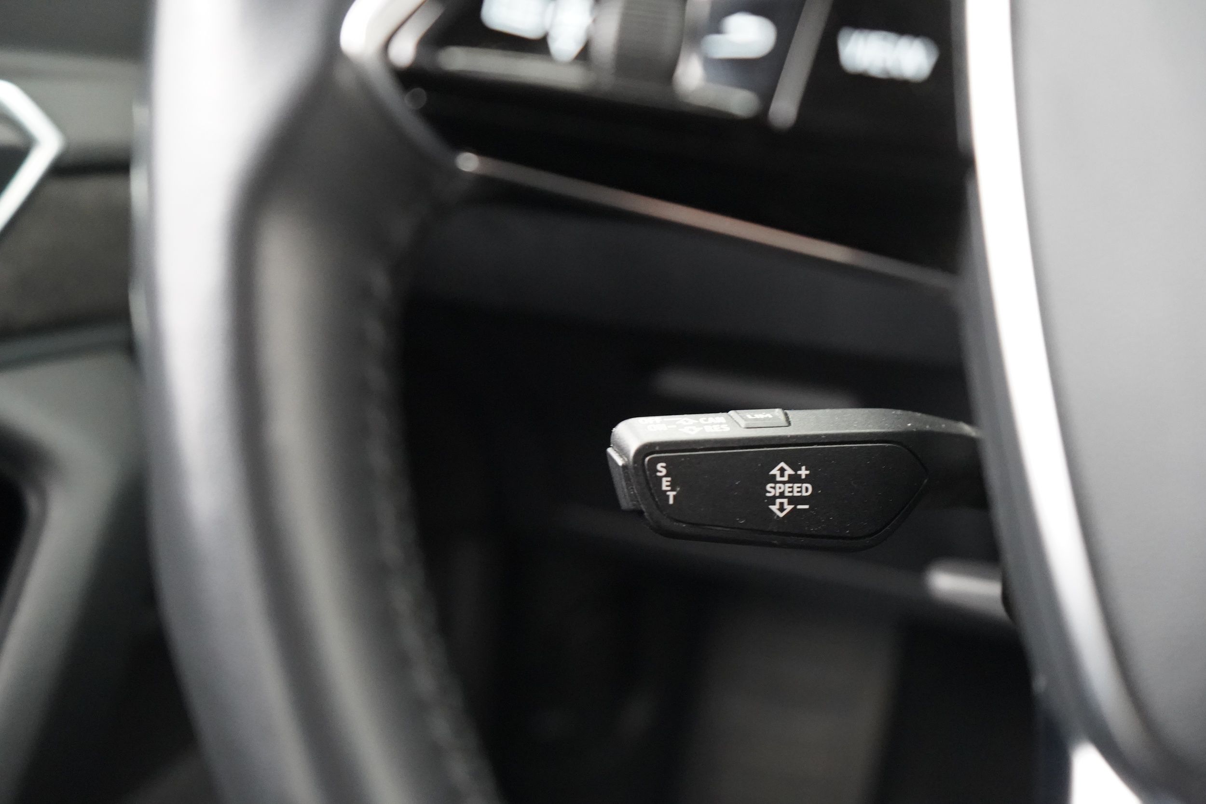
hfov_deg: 50.7
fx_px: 1273
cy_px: 402
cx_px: 603
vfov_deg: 35.1
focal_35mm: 38
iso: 12800
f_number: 4
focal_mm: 38
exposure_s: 1/25
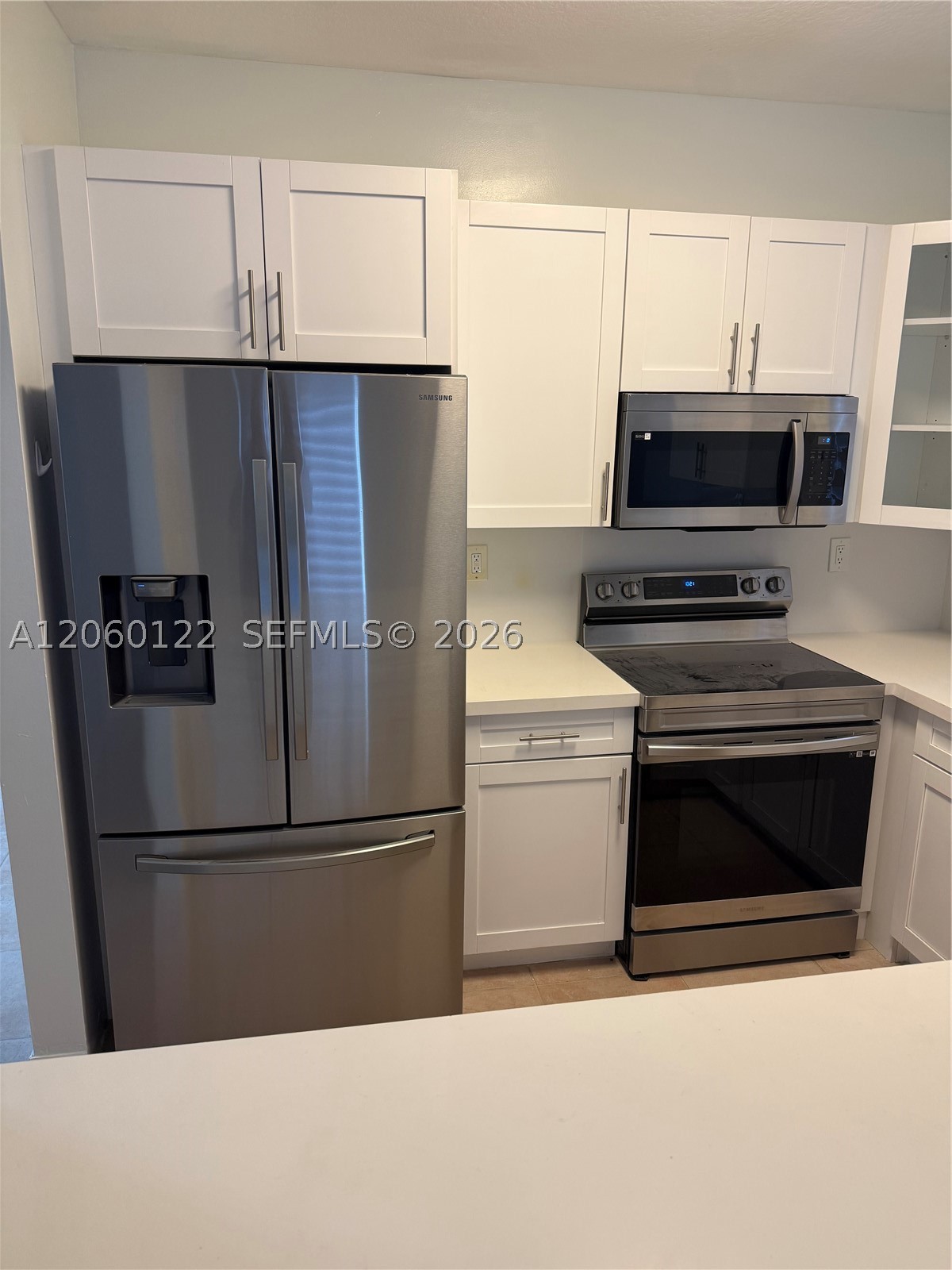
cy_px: 635
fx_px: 880
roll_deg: -1.2
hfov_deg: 56.8
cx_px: 476
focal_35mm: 24
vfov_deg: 71.6
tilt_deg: -12.6
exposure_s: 1/60
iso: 160
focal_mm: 6.76
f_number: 1.78
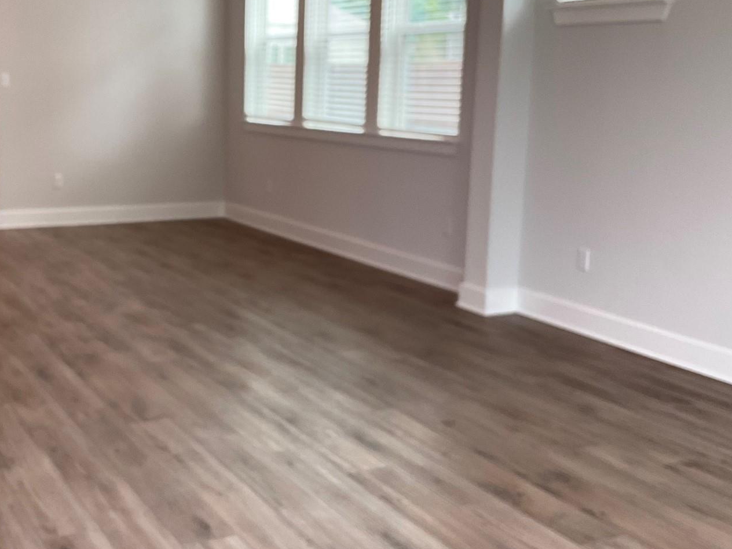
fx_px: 994
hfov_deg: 39.7
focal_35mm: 47
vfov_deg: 30.8
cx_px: 220
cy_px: 232
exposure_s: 1/120
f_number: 1.8
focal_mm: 3
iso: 40
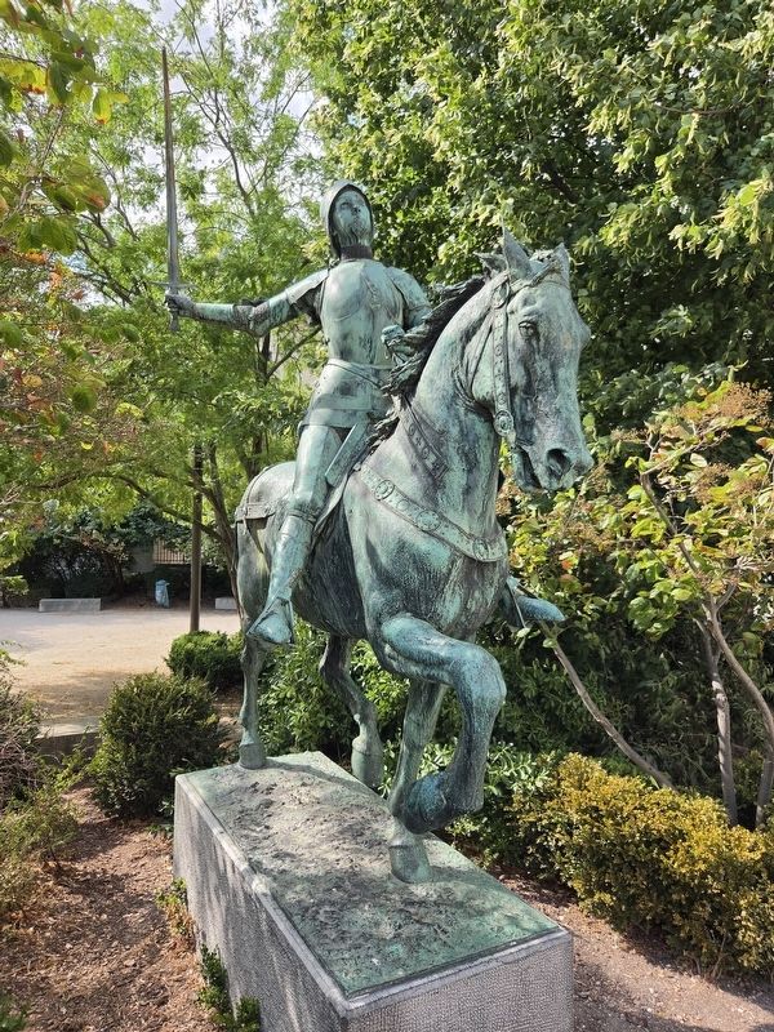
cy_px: 516
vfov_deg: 73.9
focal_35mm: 23
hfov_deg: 58.9
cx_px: 387
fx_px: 686
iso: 80
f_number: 1.8
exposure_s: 1/1258
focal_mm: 5.4
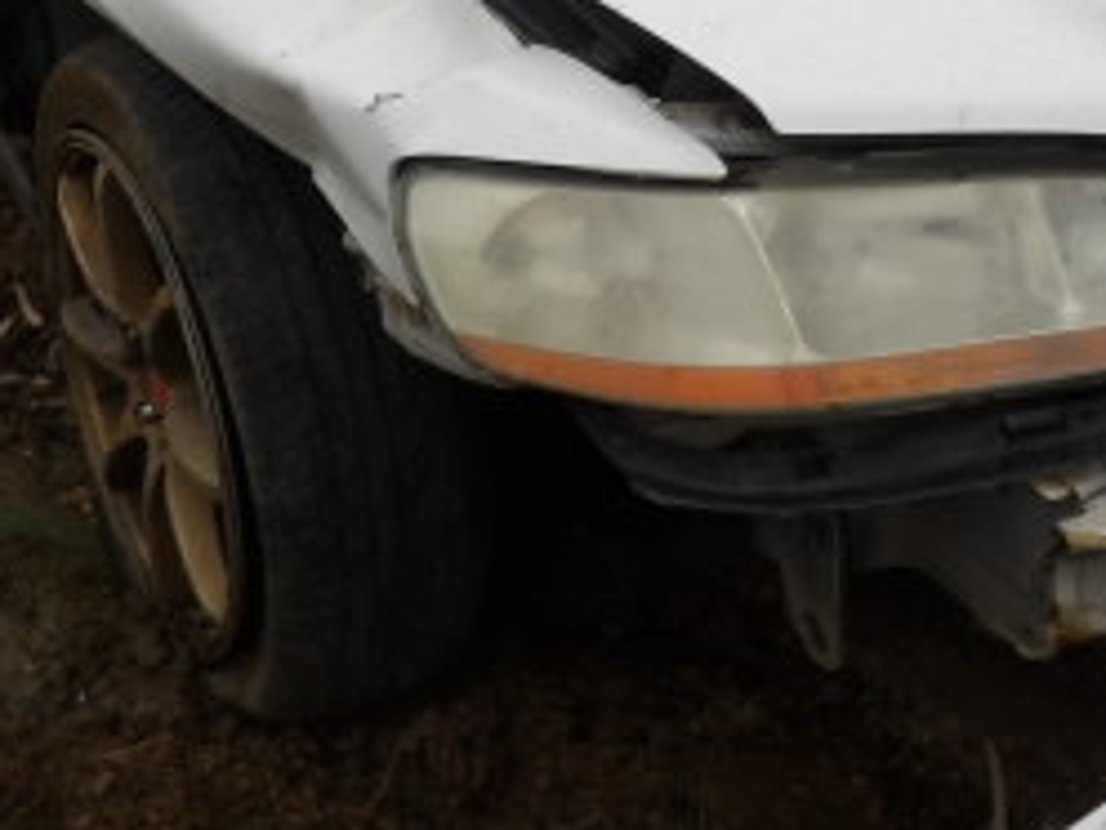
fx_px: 1981
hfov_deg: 30.7
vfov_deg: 22.8
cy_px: 22
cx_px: 816
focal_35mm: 62
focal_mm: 4.3
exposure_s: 1/216
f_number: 5.6
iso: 100
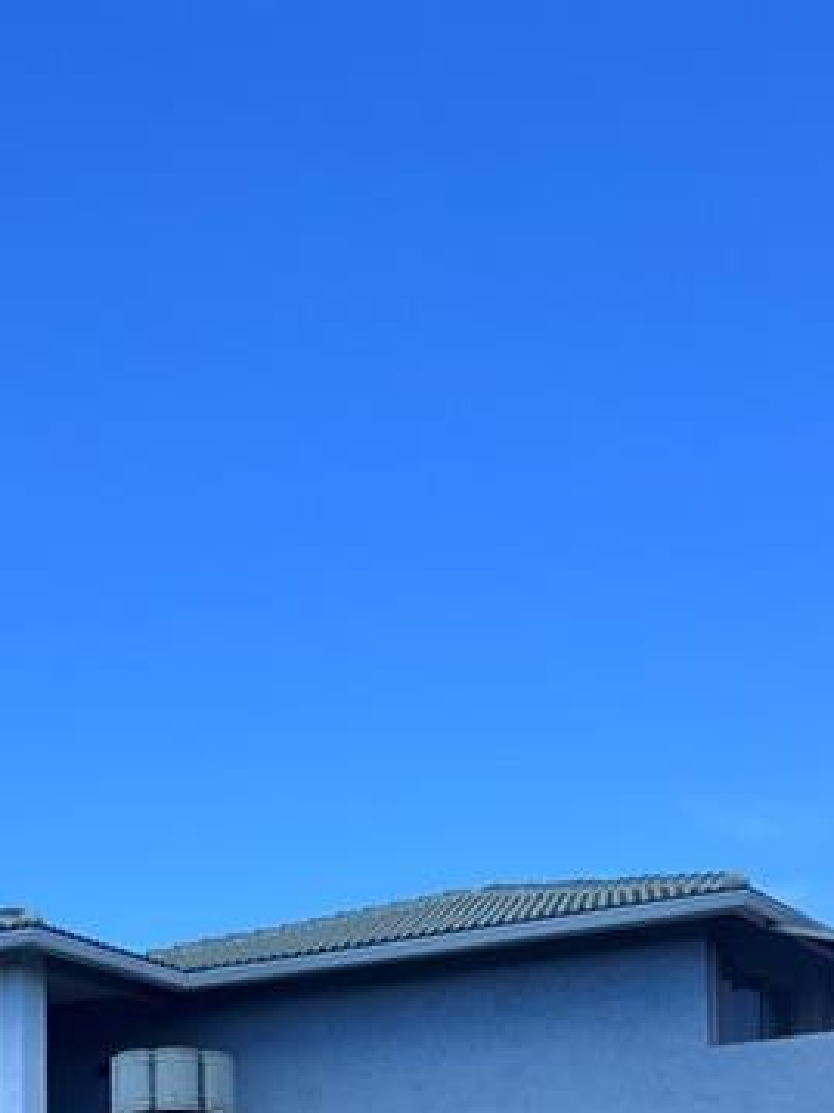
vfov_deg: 21.0
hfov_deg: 16.9
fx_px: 2796
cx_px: 254
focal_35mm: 87
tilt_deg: +6.2
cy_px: 1339
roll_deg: +0.7
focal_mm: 5.7
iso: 50
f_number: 1.5
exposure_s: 1/2571
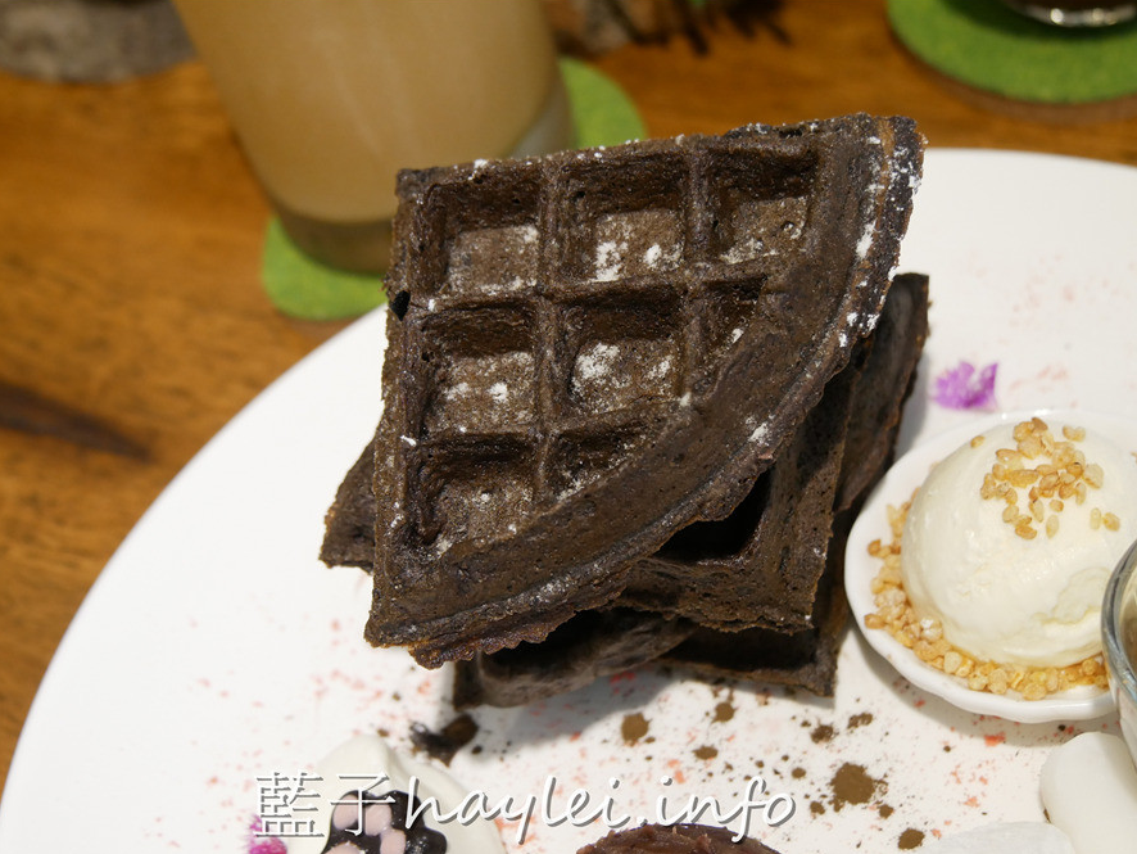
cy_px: 428
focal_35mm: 65
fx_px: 2136
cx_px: 565
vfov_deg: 22.6
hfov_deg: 29.8
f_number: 4.4
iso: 1250
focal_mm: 32
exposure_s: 1/80
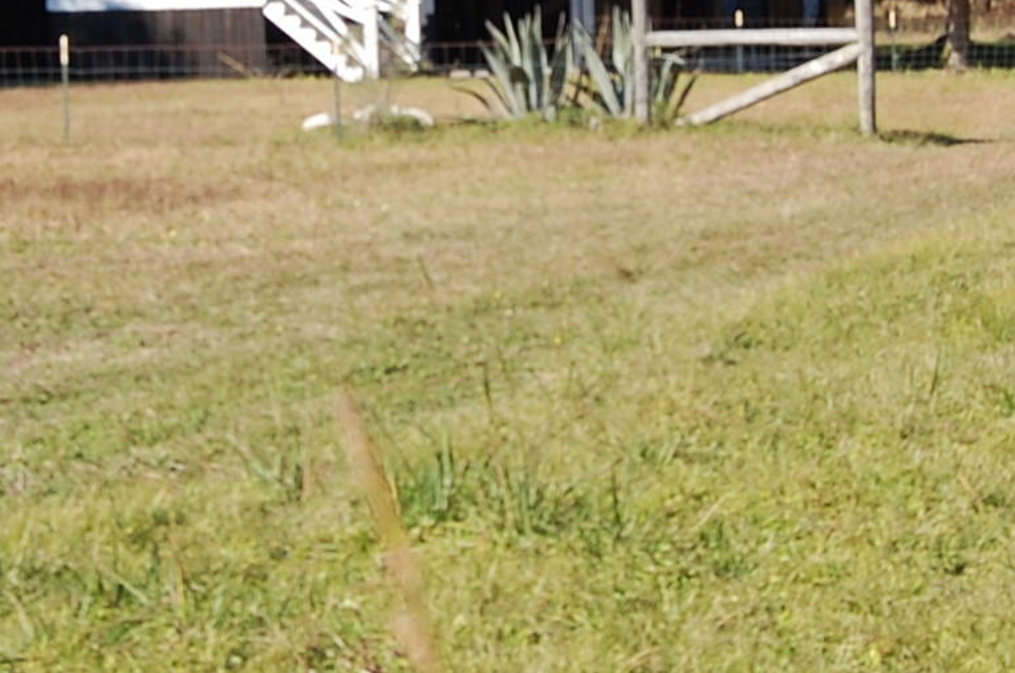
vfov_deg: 11.7
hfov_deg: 17.8
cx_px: 389
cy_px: -52
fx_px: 3236
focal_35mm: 115
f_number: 10
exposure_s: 1/250
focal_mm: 26
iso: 220
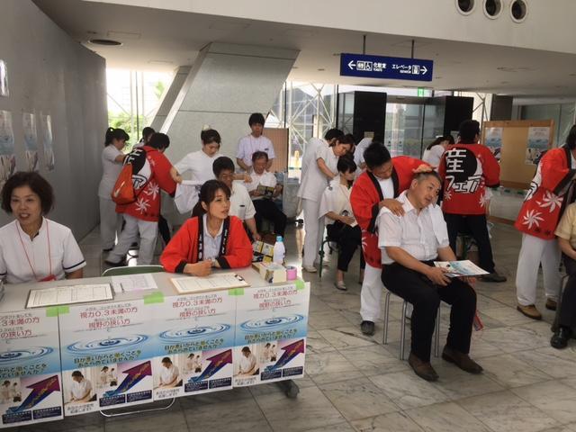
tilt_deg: -9.4
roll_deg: -0.7
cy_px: 216
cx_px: 288
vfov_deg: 48.2
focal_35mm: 29
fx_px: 483
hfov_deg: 61.7
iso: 25
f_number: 2.2
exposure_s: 1/40
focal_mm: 4.2
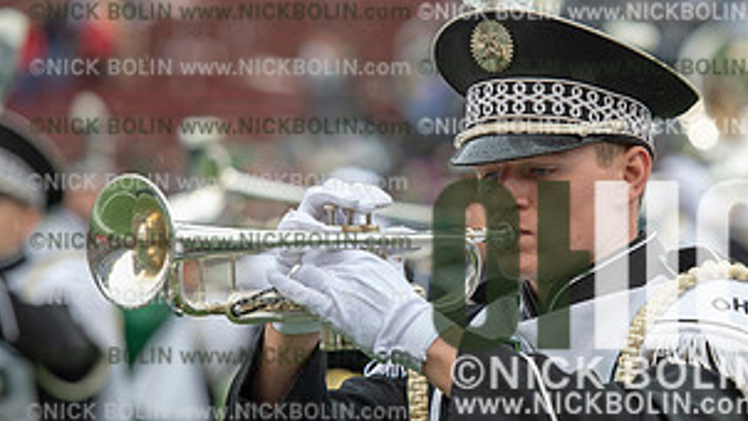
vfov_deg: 3.7
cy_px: 297
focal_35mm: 332
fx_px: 6586
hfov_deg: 6.5
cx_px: 607
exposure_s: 1/500
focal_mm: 165
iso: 400
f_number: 4
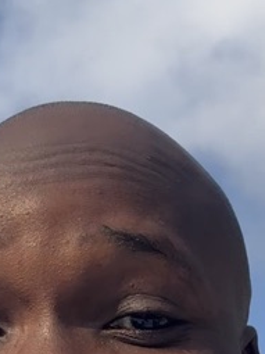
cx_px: 110
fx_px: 960
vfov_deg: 20.3
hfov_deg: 15.7
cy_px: 339
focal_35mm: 94
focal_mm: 2.69
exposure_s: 1/607
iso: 25
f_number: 1.9
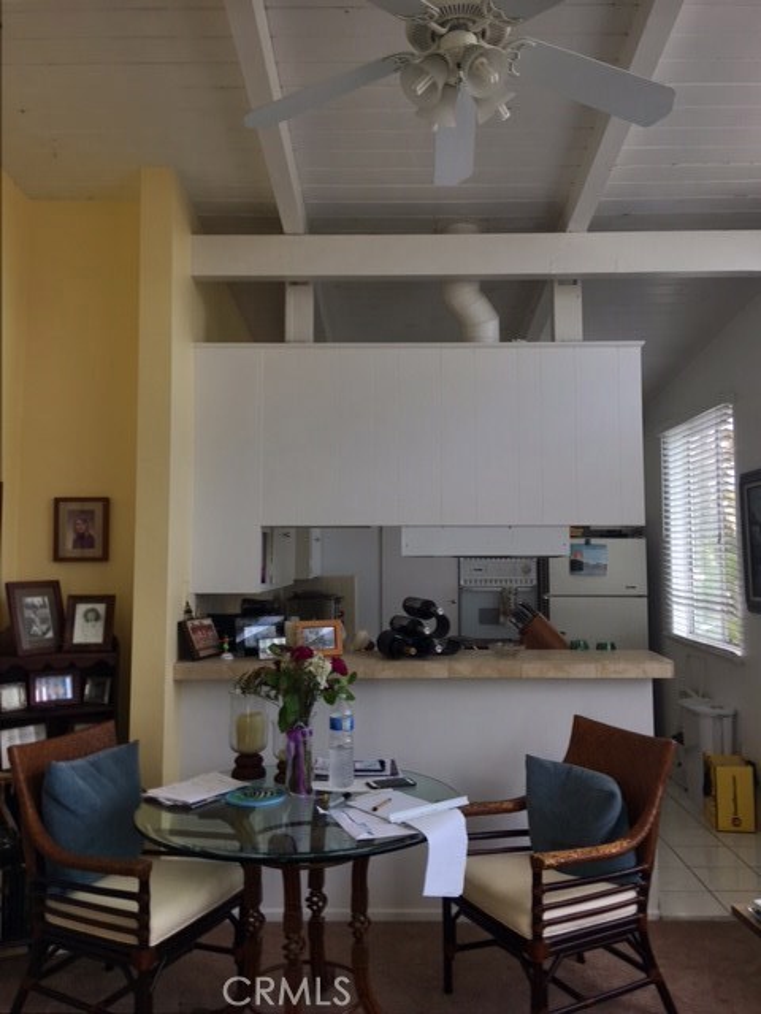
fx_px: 850
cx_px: 380
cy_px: 507
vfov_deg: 61.7
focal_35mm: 29
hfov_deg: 48.2
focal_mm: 4.15
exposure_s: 1/120
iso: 25
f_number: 2.2
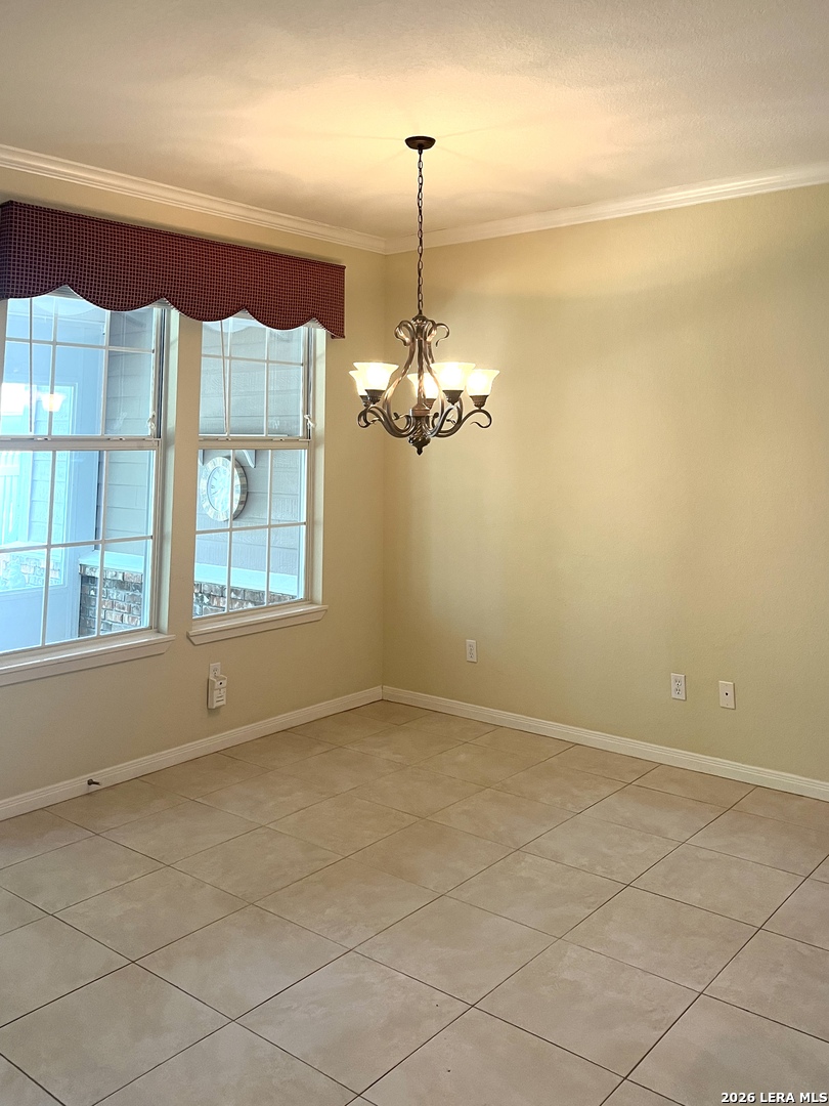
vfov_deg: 67.3
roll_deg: +0.2
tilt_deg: -7.1
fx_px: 830
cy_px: 553
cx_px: 414
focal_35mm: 26
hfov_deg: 53.1
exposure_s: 1/60
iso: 100
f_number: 1.6
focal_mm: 5.1
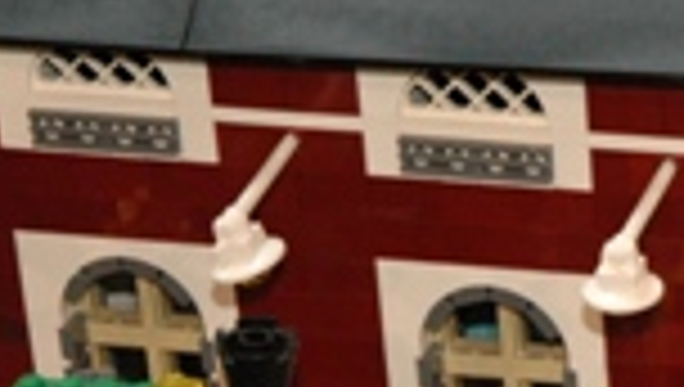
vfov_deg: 4.4
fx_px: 5031
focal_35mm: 277
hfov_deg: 7.8
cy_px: 554
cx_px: 630
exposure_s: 1/60
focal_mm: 60
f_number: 4.5
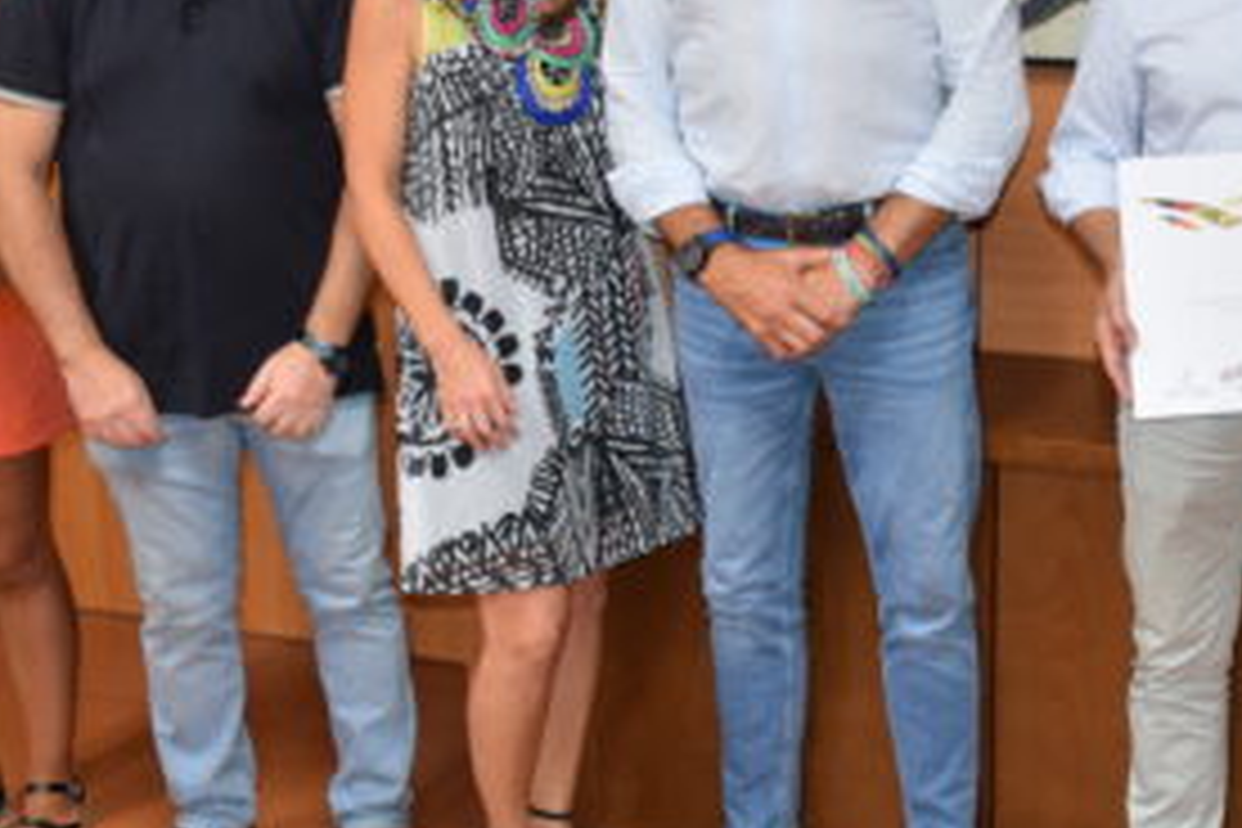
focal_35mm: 58
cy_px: 297
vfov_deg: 23.3
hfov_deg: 33.2
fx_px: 2001
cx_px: 1040
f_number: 4
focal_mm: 18
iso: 800
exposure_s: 1/60
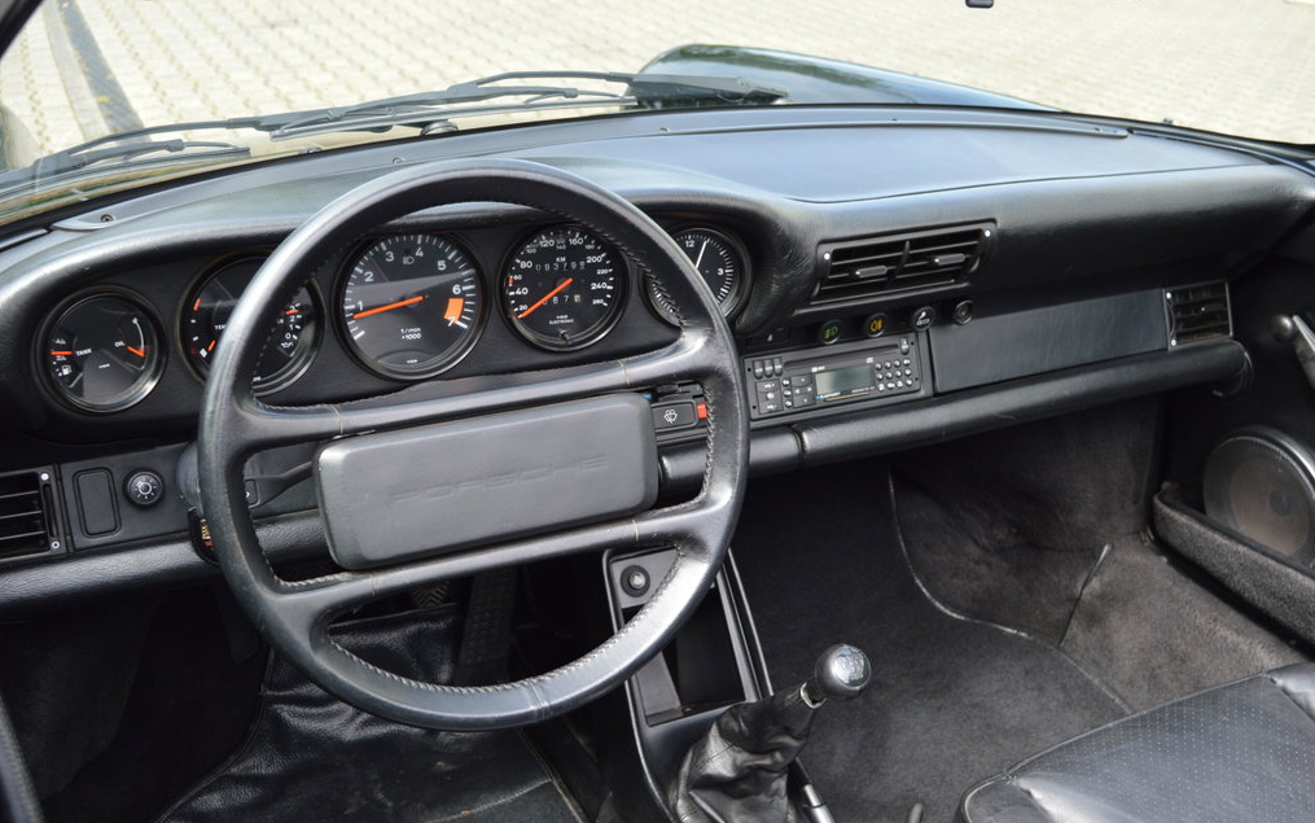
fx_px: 1381
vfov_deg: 33.2
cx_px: 659
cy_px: 436
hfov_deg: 50.9
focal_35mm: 39
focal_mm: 25
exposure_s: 1/125
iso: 250
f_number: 5.6
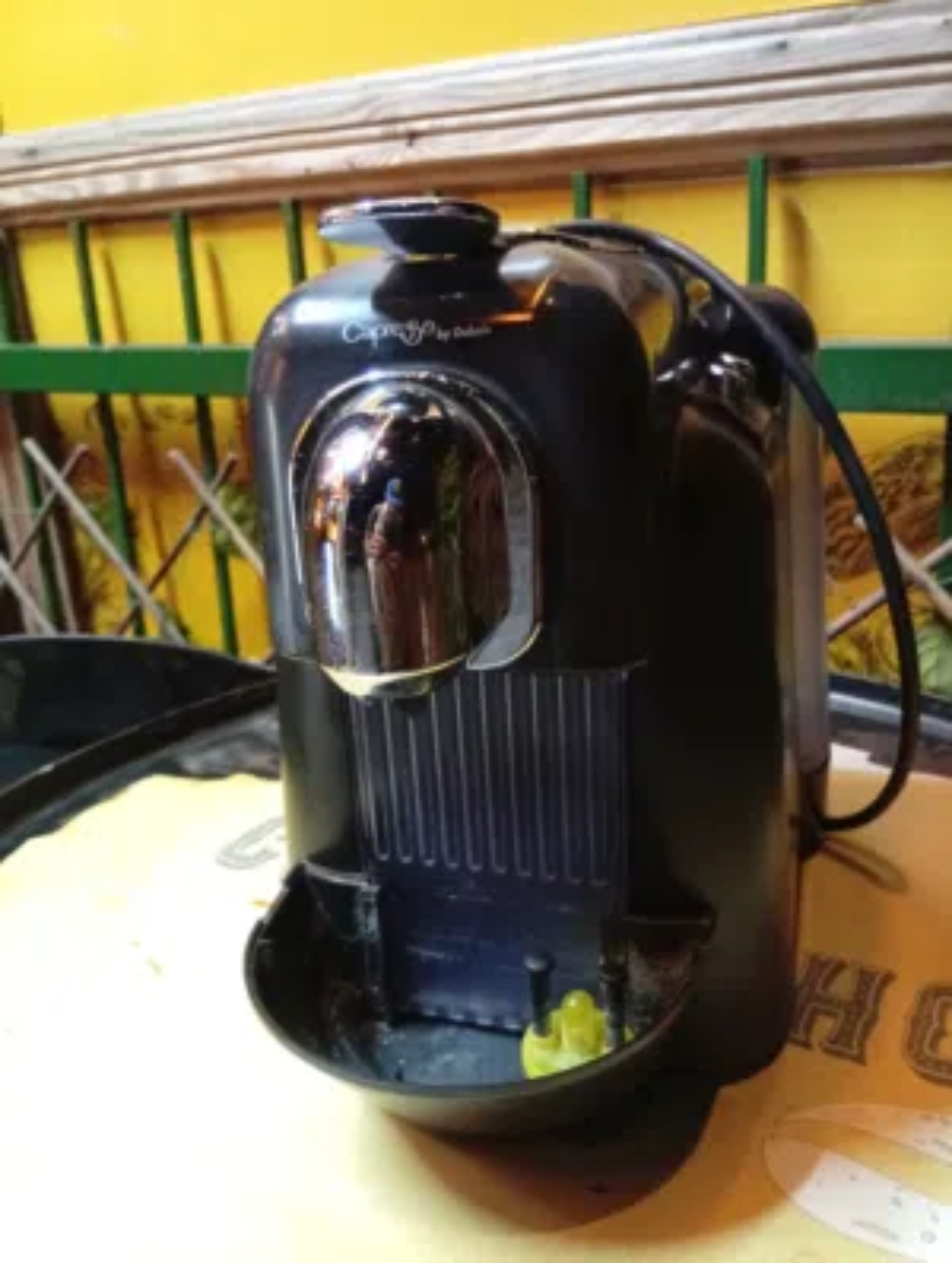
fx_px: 987
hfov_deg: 51.5
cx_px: 476
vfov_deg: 65.2
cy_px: 632
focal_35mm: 27
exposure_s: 1/33.3
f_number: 1.8
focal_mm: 3.84
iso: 456
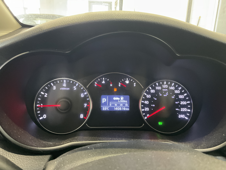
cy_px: 85
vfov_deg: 48.2
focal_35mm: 29
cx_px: 113
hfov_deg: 61.7
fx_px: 189
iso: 320
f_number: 1.8
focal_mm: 3
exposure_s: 1/30
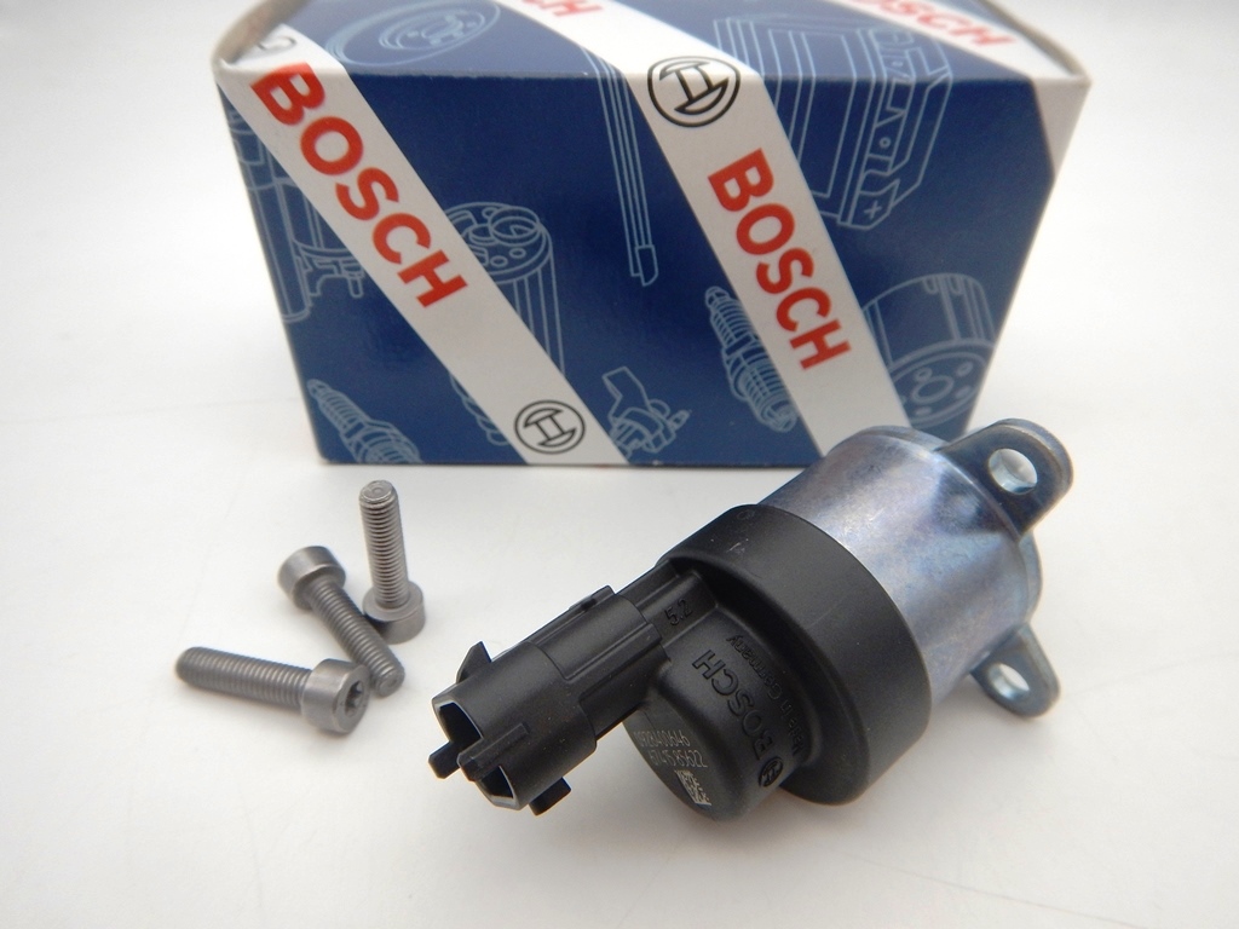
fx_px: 859
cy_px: 464
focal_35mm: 24
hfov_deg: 71.6
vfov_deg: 56.8
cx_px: 620
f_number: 2.8
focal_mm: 4.3
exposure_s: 1/250
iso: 125
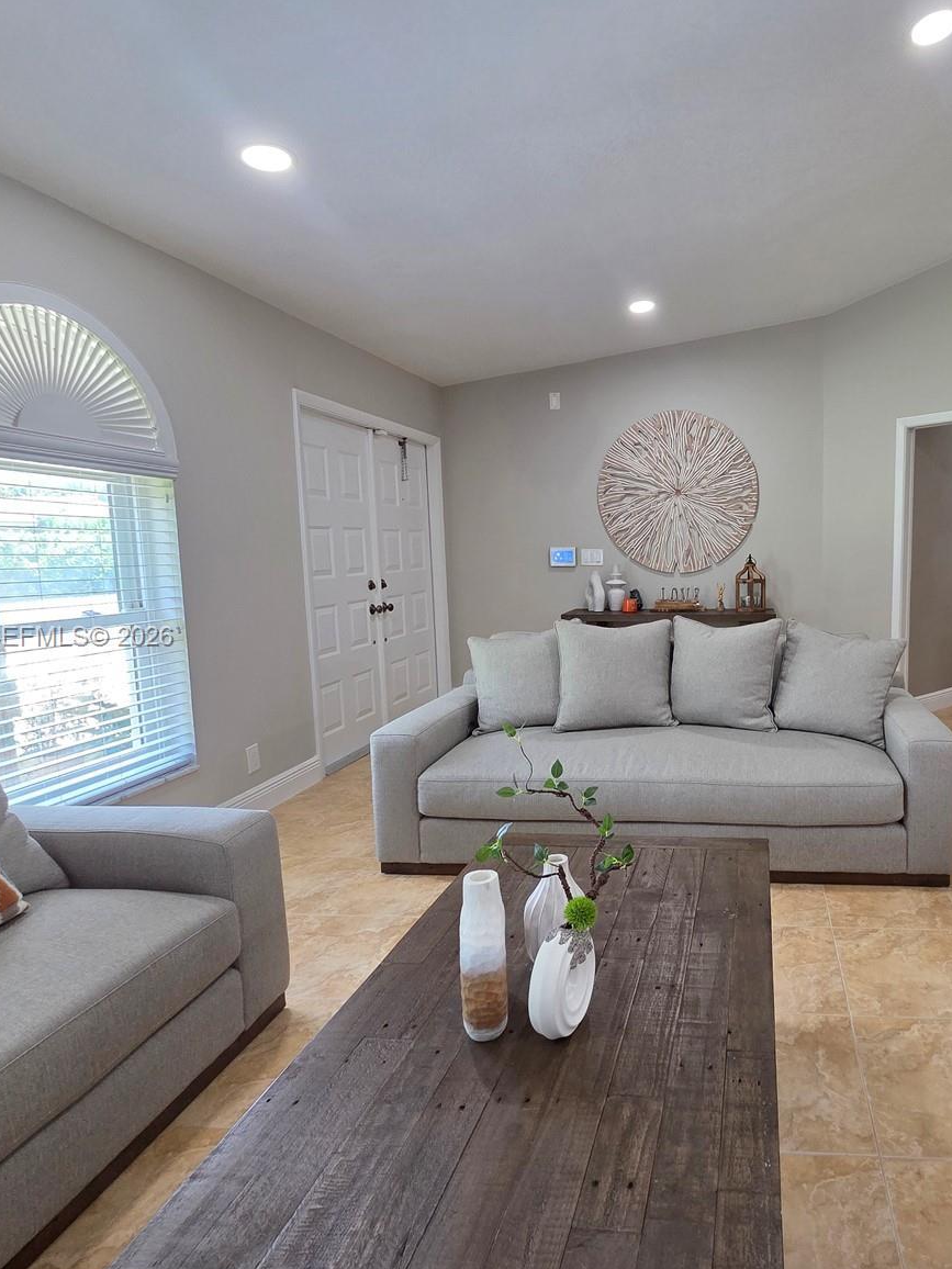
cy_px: 638
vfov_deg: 87.8
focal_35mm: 18
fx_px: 660
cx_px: 709
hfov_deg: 67.2
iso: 200
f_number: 2.2
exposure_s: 1/60
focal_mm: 2.2
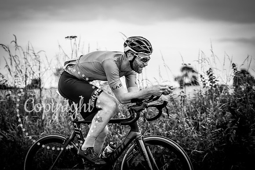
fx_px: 645
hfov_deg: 22.4
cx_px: 128
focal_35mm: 91
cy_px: 85
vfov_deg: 15.0
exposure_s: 1/1000
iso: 250
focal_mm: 91
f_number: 3.2
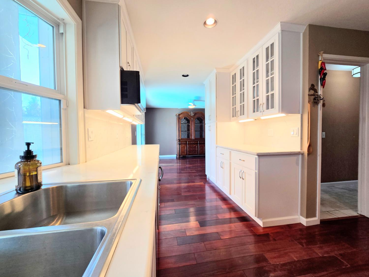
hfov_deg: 106.2
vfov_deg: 89.9
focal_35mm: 13
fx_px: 139
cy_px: 138
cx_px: 184
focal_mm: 2.2
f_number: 2.2
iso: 64
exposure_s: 1/60
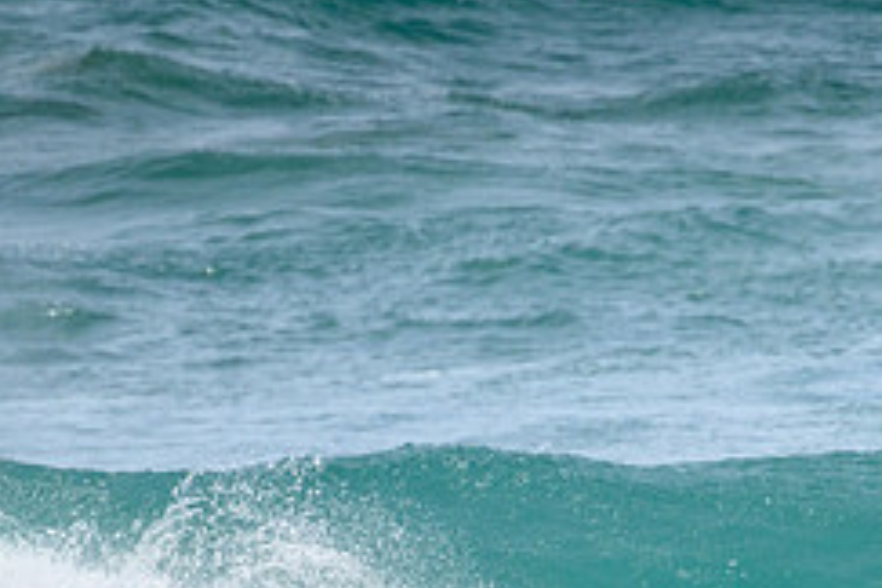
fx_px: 46693
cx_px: 693
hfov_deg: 1.1
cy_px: 652
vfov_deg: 0.7
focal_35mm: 1906
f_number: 11
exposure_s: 1/2000
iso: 1100
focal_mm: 800
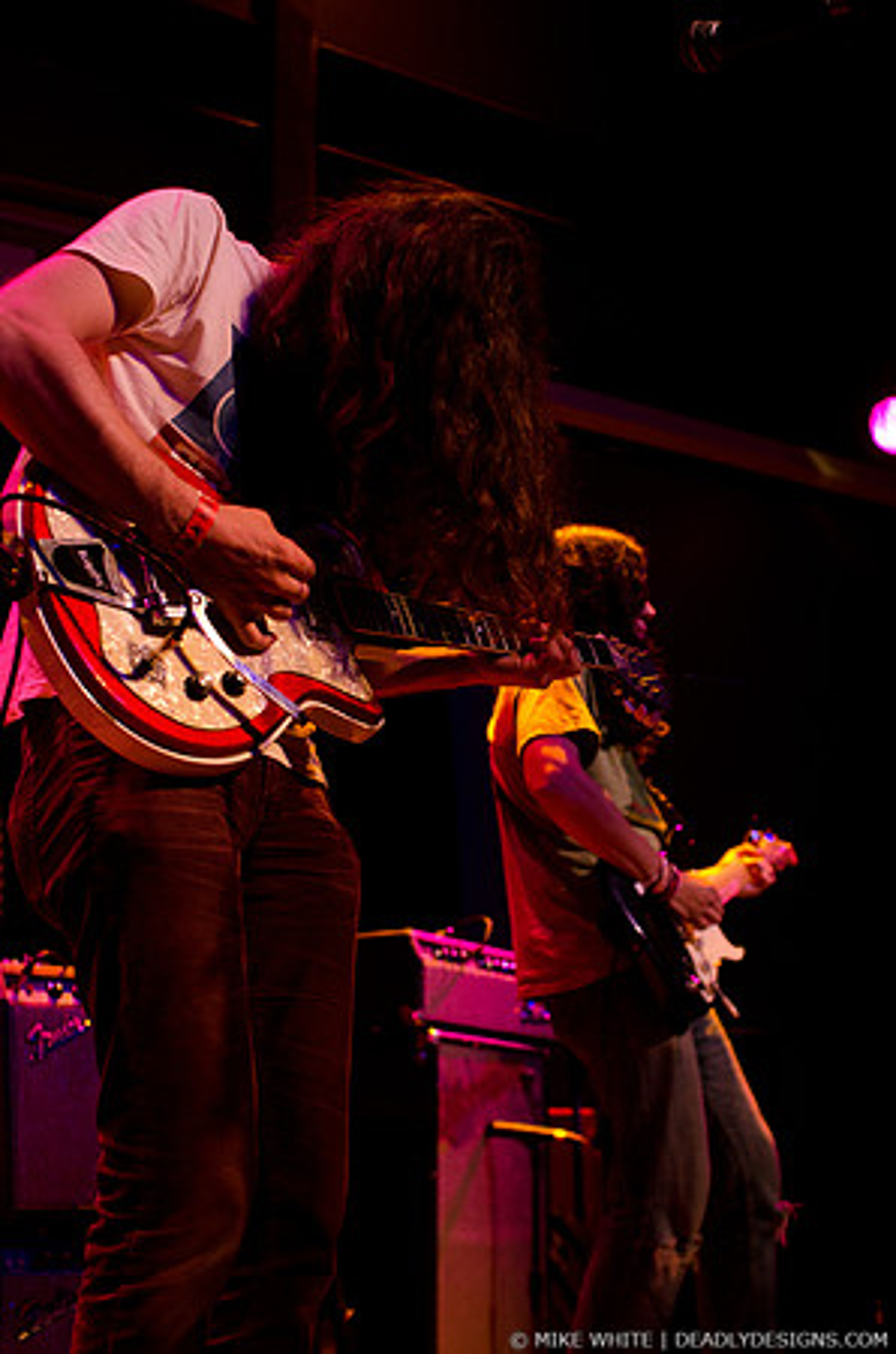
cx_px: 448
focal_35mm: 45
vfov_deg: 43.7
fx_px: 1688
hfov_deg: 29.7
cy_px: 677
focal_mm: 30
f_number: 2.8
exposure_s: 1/80
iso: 1600
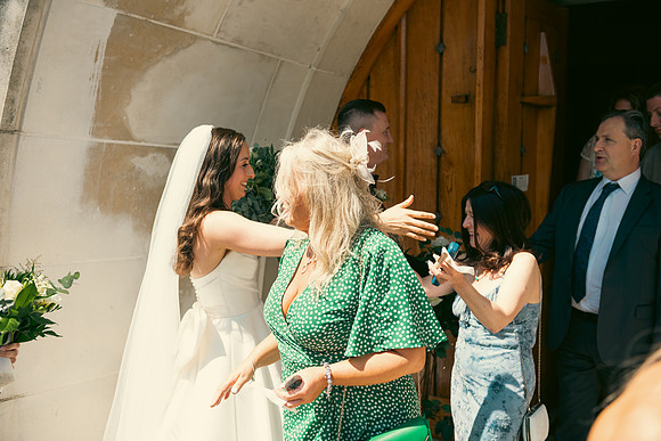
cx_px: 330
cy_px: 220
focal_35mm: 40
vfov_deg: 33.4
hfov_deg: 48.4
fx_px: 735
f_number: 3.5
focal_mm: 40
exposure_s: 1/640
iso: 100
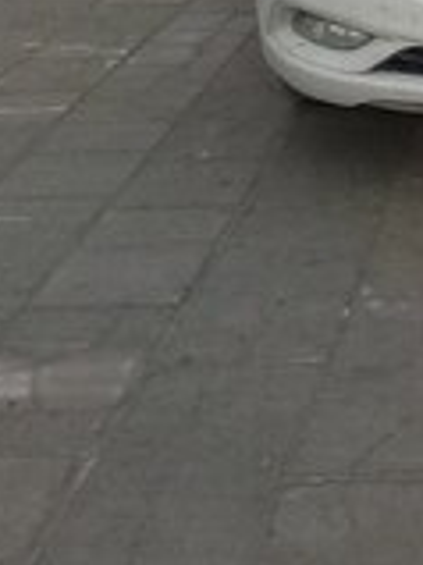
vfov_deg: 18.8
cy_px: -163
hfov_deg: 14.5
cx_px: 579
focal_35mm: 97
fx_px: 1583
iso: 50
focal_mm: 3.3
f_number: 2.2
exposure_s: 1/747
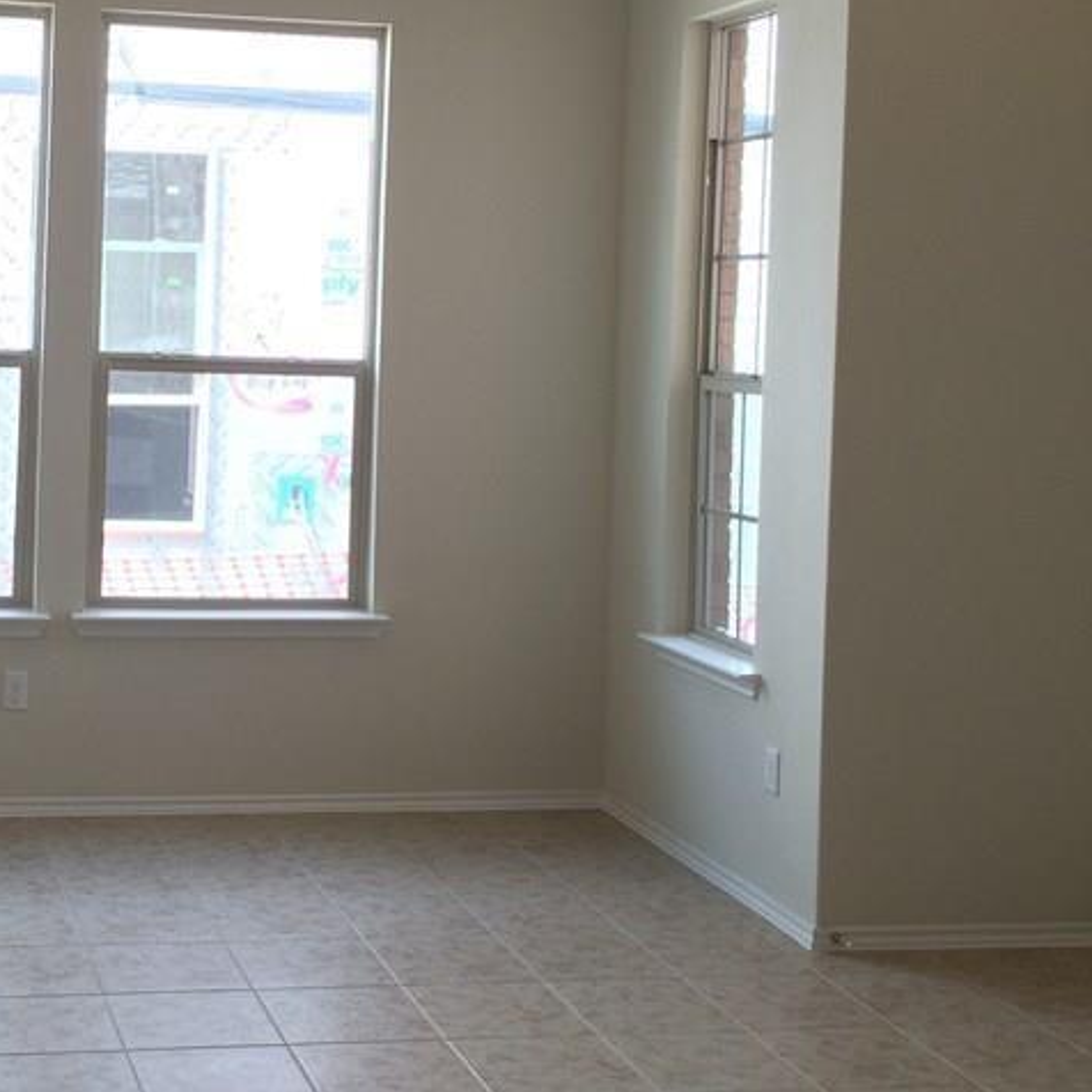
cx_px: 211
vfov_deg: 29.7
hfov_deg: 29.3
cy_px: 326
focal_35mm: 57
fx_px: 2034
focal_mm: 4.12
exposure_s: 1/100
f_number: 2.2
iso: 40
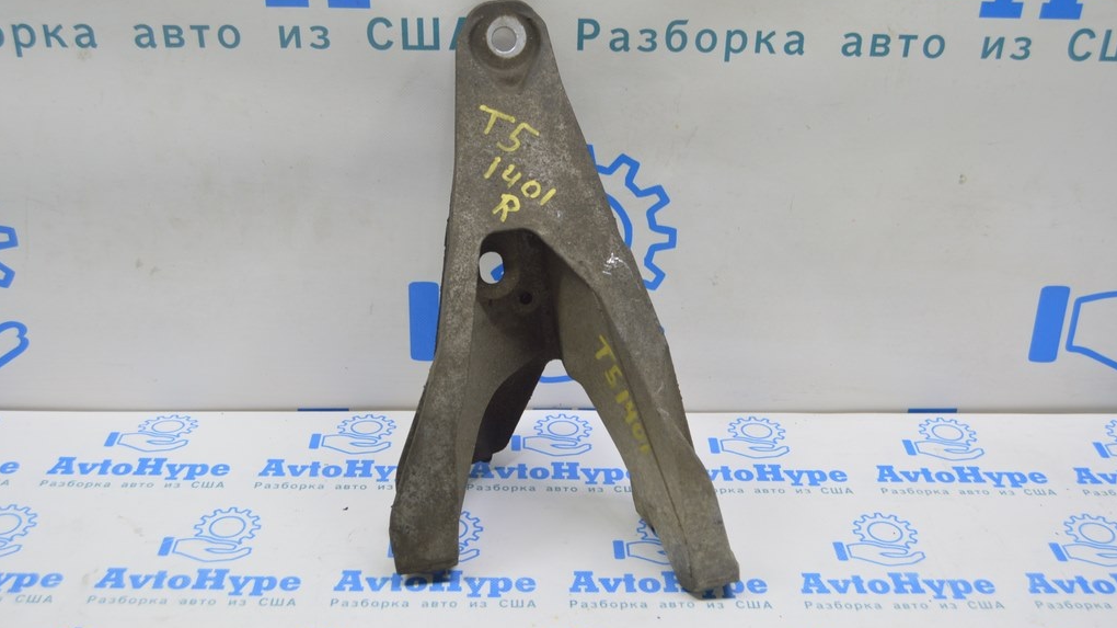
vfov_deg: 29.0
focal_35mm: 41
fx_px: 1214
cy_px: 293
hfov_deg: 49.4
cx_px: 558
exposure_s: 1/20
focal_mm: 26
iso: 400
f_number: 5.6
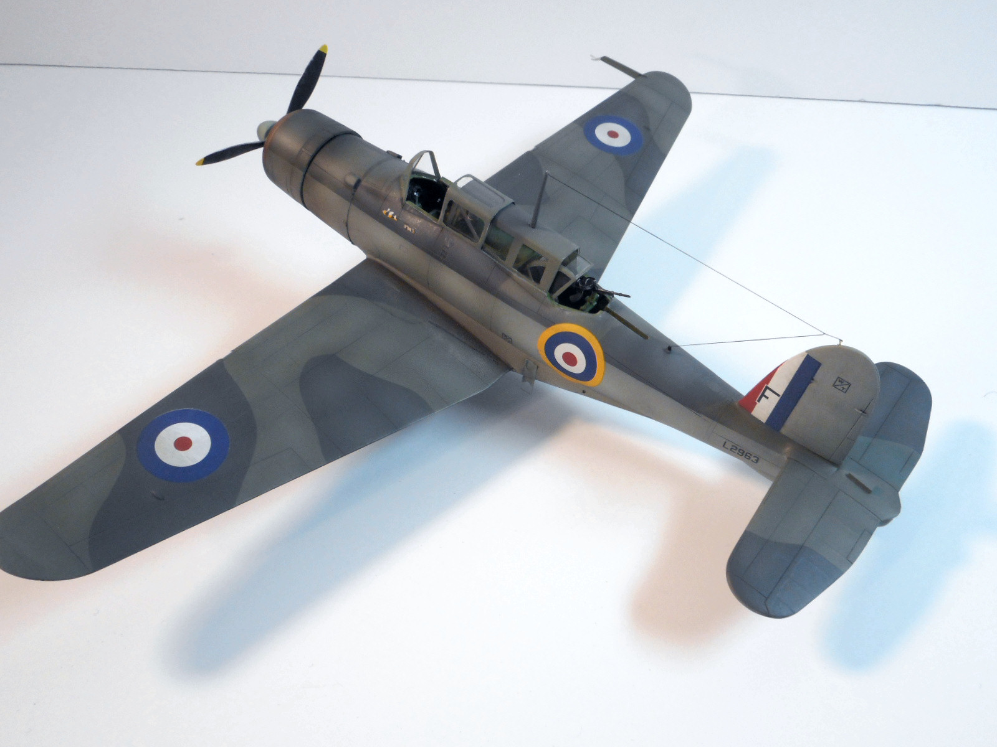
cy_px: 374
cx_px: 498
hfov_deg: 54.0
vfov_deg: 41.8
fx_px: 979
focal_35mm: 34
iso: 180
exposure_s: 1/30
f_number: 4.2
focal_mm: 6
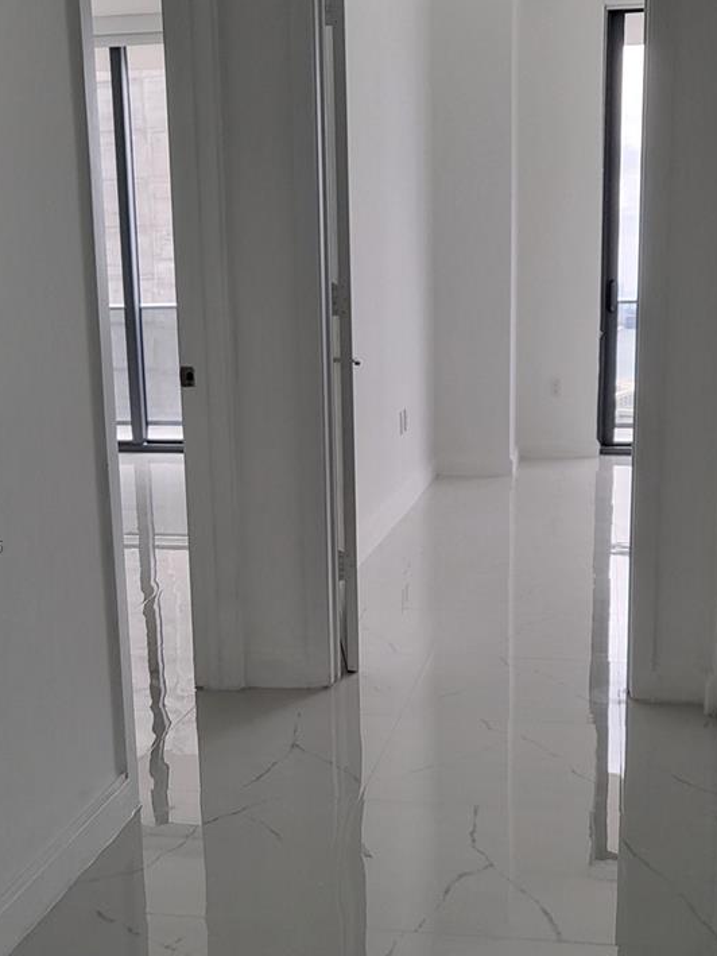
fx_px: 1215
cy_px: 546
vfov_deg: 42.8
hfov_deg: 32.9
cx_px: 361
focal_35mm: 44
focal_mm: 4.25
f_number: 1.8
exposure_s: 1/120
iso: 64
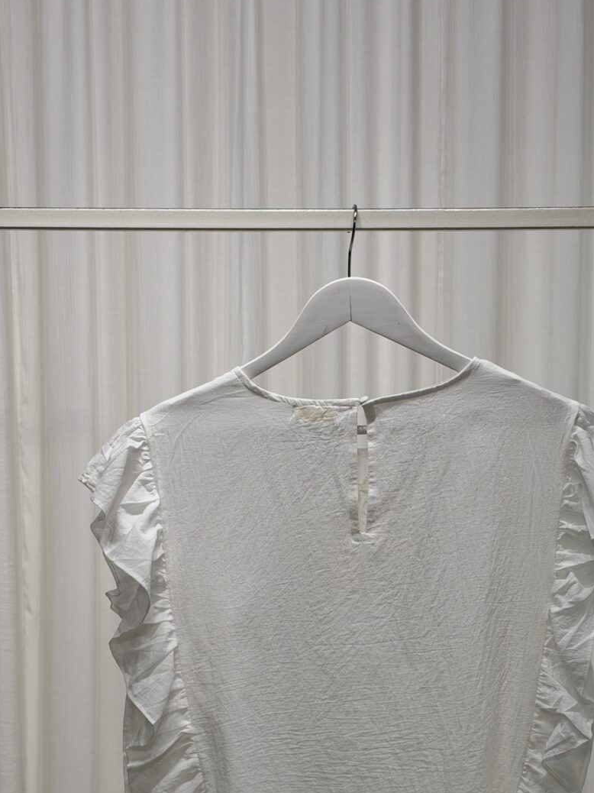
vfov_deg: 26.1
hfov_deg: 19.9
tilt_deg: -6.4
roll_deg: -0.5
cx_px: 358
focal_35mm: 74
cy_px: 552
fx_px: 1694
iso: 50
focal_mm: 6.93
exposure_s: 1/151
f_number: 1.8
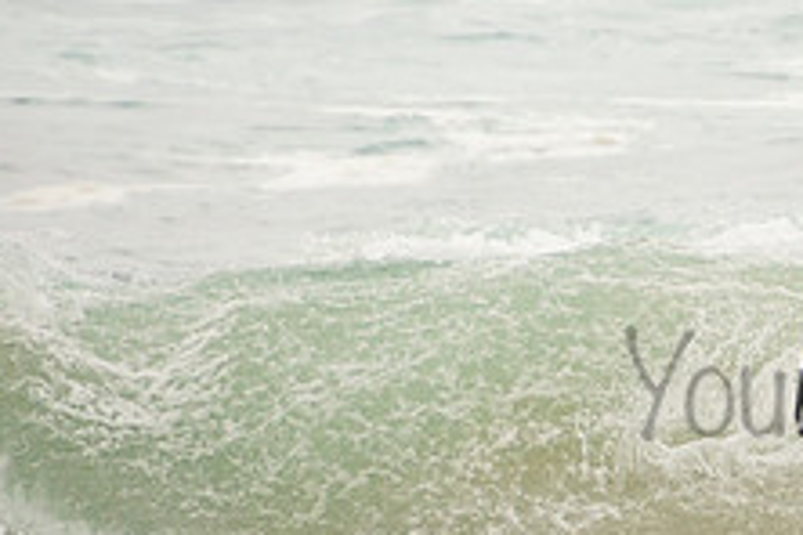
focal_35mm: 1566
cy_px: 352
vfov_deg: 0.9
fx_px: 34928
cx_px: 998
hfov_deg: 1.3
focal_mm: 400
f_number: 5.6
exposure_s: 1/1250
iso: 250
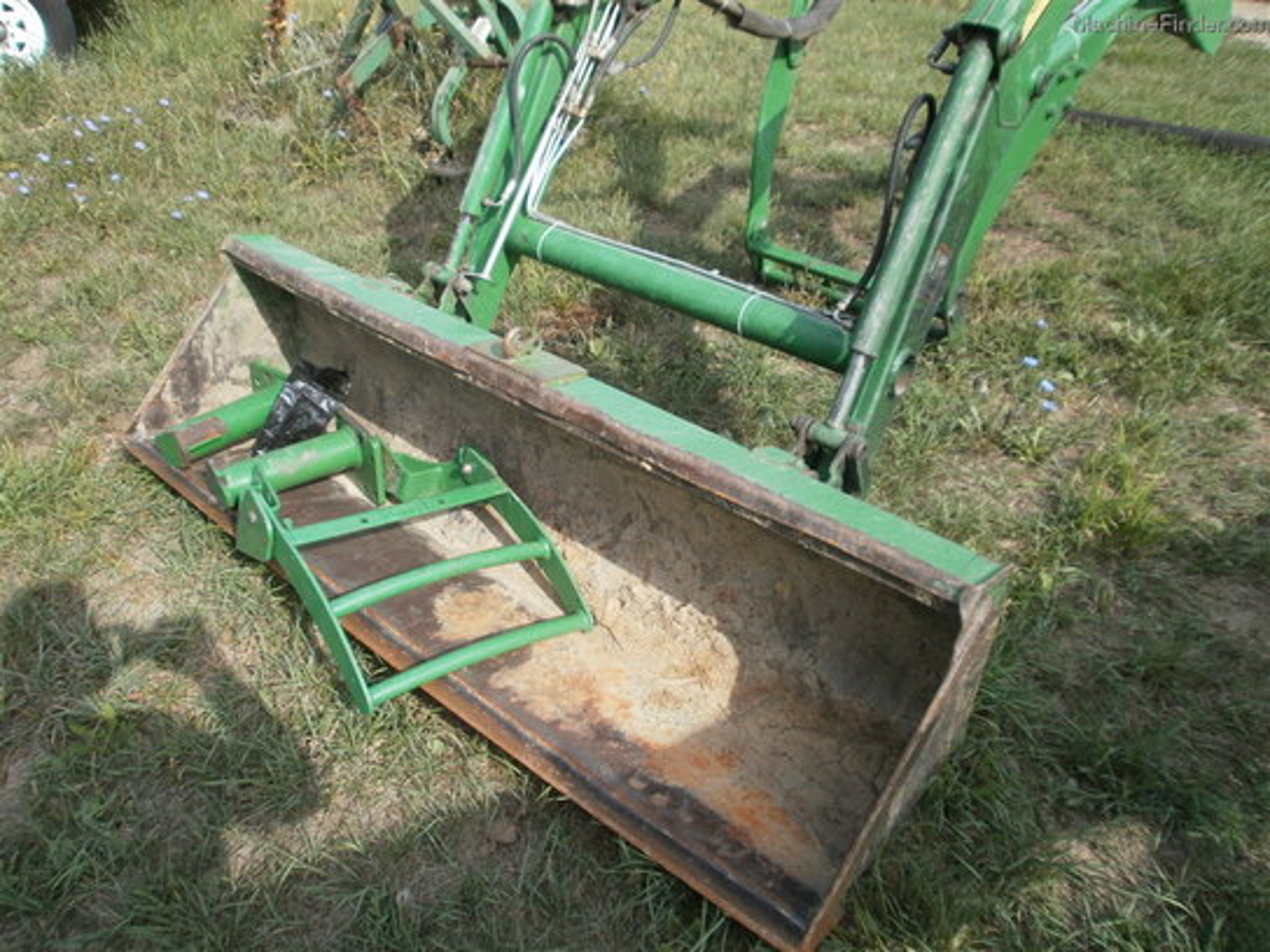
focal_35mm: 26
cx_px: 635
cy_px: 476
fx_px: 954
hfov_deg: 67.3
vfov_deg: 53.1
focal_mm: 4.65
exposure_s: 1/640
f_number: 2.6
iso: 100
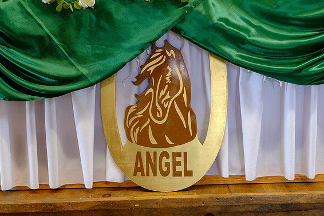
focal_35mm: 41
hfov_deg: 47.4
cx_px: 165
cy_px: 109
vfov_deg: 32.6
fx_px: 369
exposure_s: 1/320
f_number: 3.2
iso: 3200
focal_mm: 26.5
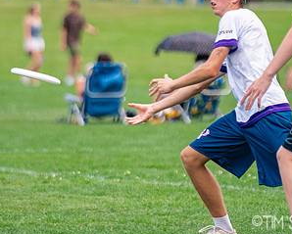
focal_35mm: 560
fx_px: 4844
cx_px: 153
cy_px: 86
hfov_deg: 3.5
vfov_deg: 2.8
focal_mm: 200
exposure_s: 1/2500
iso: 400
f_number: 2.8
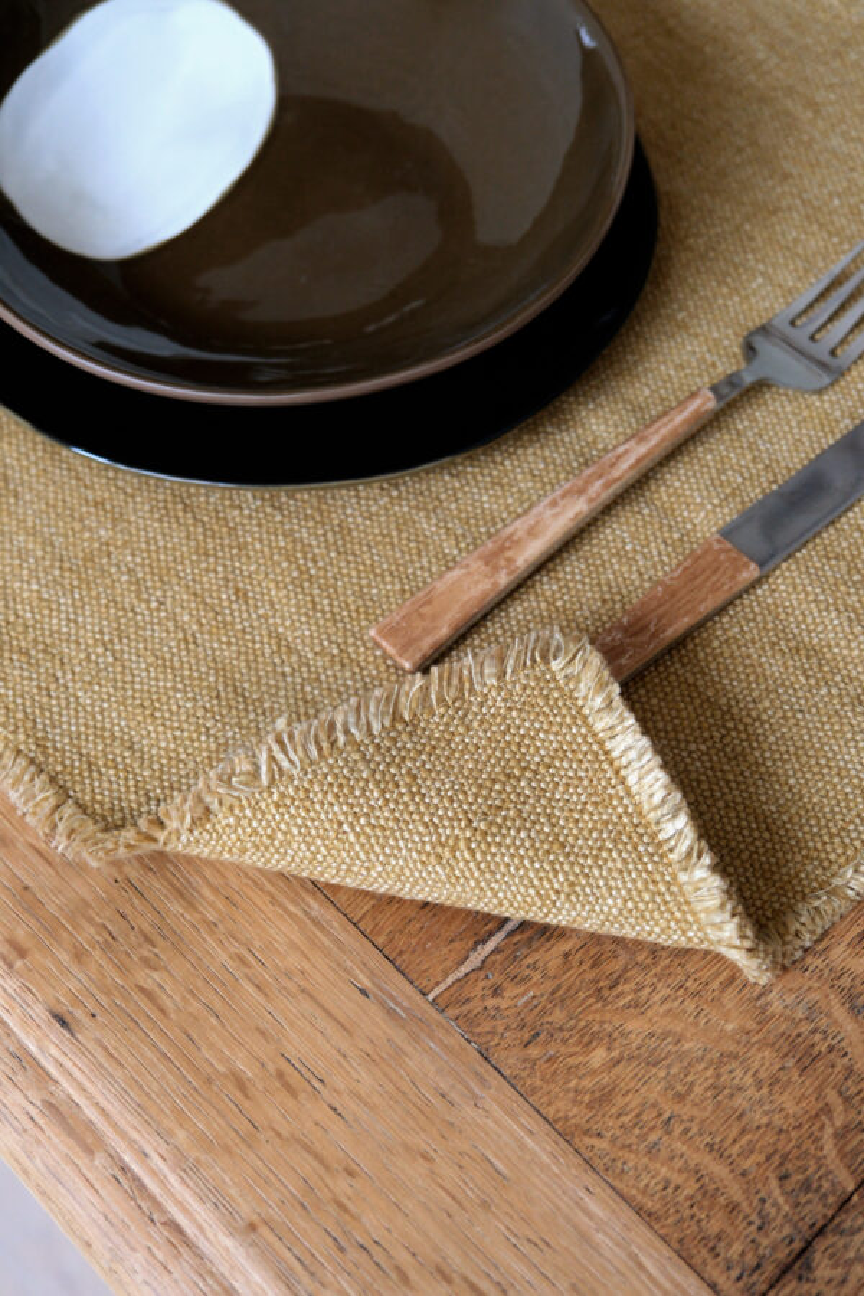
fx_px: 1908
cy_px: 648
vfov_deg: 37.5
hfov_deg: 25.5
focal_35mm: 53
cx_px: 432
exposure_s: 1/75
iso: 125
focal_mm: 35
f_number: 2.8
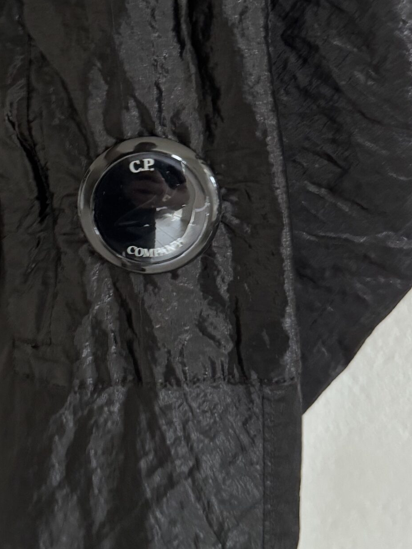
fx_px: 793
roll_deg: -2.3
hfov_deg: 28.6
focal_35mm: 50
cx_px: 92
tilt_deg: -14.2
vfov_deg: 37.8
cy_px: 184
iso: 1250
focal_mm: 6.76
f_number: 1.78
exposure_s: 1/30
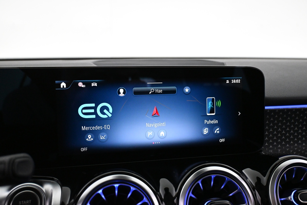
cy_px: 102
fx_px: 262
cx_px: 154
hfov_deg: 60.7
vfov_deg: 42.6
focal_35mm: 31
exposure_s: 1/125
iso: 4000
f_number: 3.8
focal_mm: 20.5
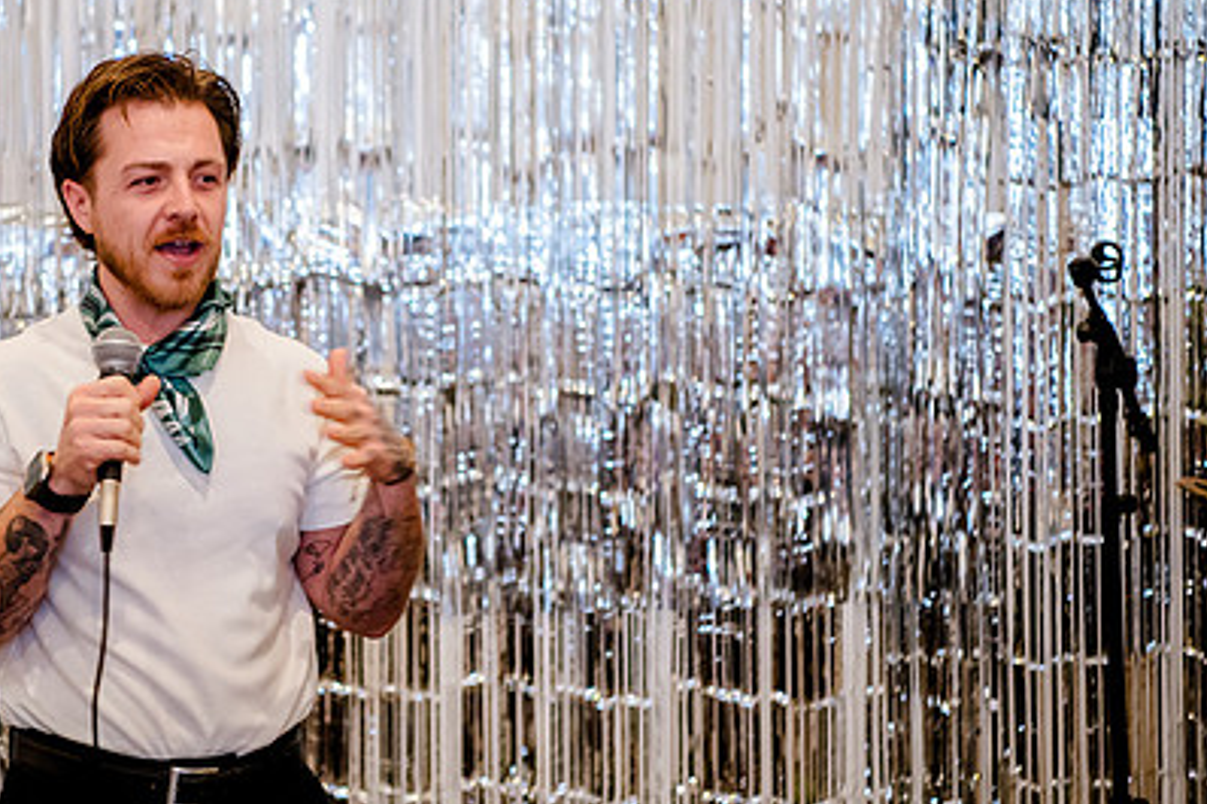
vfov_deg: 13.4
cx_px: 355
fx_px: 3418
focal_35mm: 102
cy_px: 325
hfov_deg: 19.9
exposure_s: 1/80
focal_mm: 70
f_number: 2.8
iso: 4000
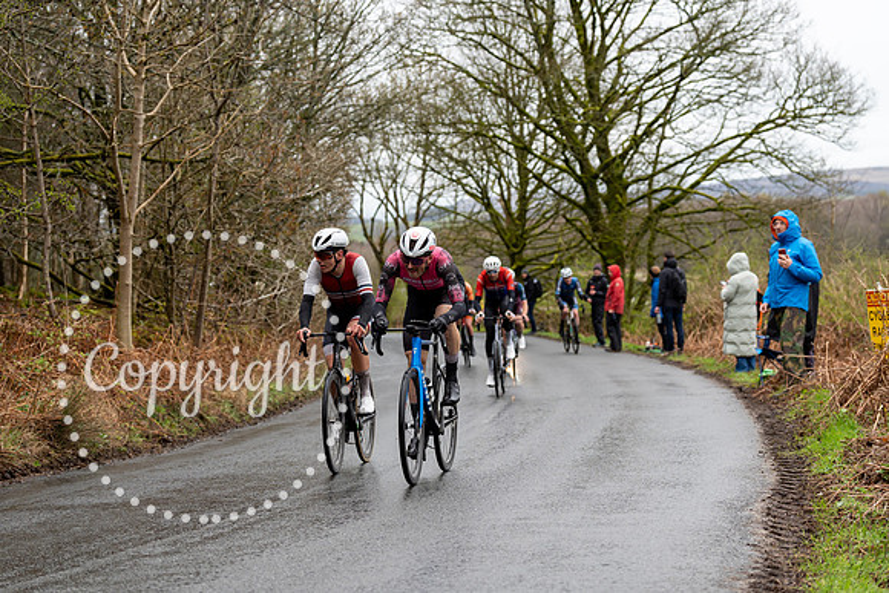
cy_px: 296
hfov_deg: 28.8
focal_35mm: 70
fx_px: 1729
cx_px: 444
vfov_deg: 19.5
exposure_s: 1/1000
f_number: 3.5
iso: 640
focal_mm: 70
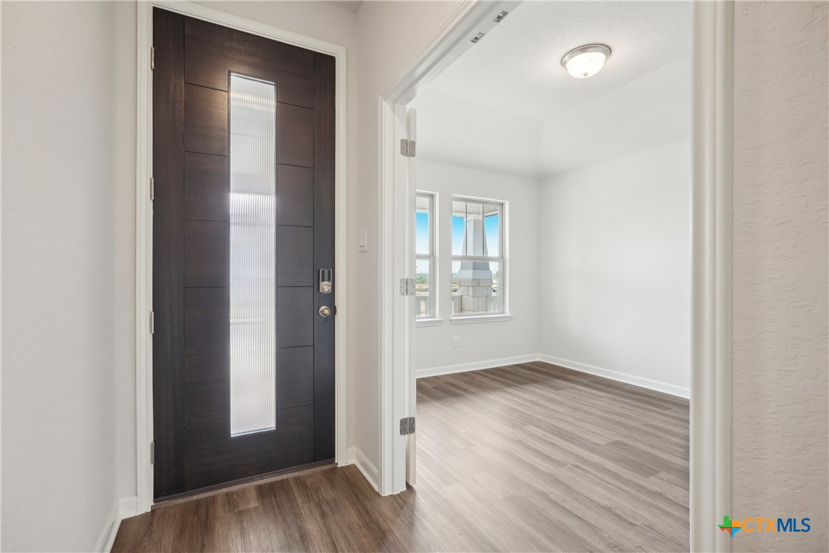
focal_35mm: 16
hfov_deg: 95.0
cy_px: 276
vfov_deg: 72.1
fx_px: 380
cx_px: 414
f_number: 8
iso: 200
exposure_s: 1/30
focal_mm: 16.5
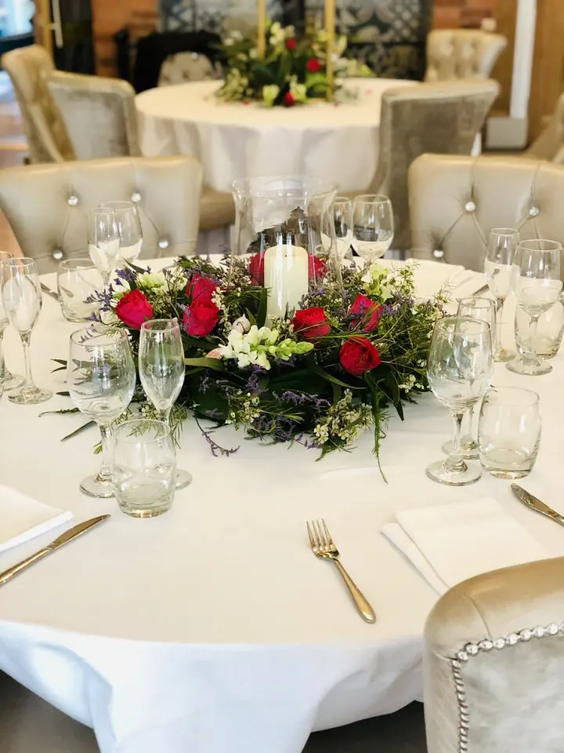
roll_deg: +1.2
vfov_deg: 36.8
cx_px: 282
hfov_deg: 28.0
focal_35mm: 52
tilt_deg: -22.2
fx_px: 1130
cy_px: 376
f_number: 2.4
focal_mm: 6
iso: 160
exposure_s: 1/25
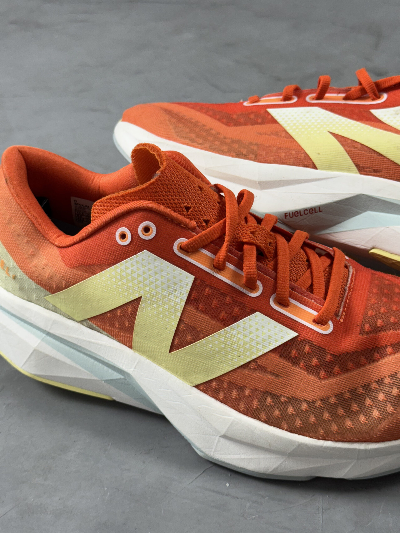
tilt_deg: -38.2
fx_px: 740
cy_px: 266
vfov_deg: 39.7
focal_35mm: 48
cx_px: 200
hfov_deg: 30.3
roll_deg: +2.3
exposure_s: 1/60
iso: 80
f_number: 1.78
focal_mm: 6.76
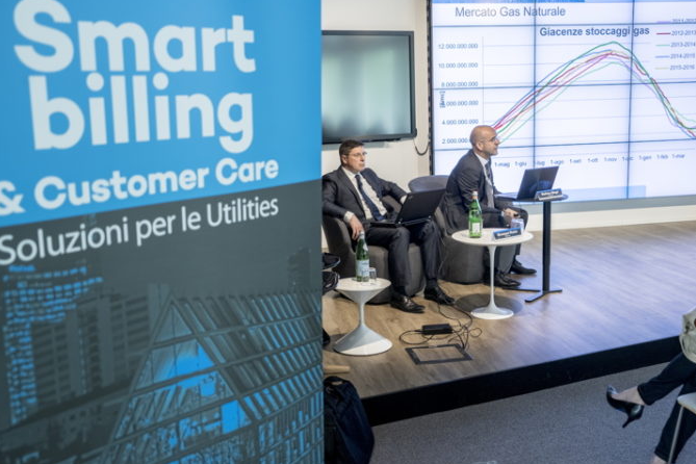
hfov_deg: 51.9
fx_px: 715
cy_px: 230
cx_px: 369
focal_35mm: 37
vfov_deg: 35.9
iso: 800
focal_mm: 33
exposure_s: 1/60
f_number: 4
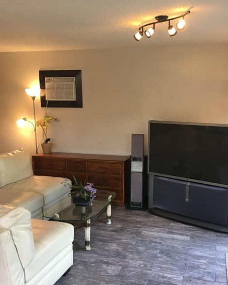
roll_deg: -1.1
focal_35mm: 37
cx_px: 128
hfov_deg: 40.0
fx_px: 312
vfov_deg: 49.0
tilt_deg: -10.2
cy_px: 160
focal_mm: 4.15
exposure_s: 1/30
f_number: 2.2
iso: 32
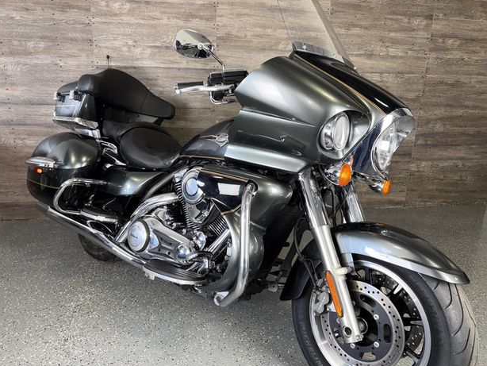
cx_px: 234
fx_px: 352
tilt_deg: -15.6
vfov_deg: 54.9
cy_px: 185
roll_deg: -0.8
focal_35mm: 25
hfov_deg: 69.3
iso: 64
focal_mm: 6.76
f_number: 1.78
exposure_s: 1/26
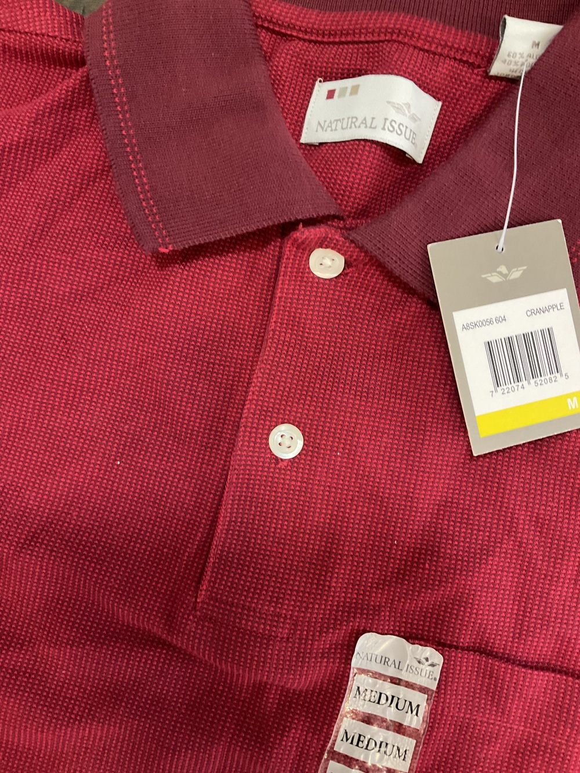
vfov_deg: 61.7
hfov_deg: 48.2
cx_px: 290
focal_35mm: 29
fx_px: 648
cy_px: 386
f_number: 1.8
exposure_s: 1/40
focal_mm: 3
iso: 320
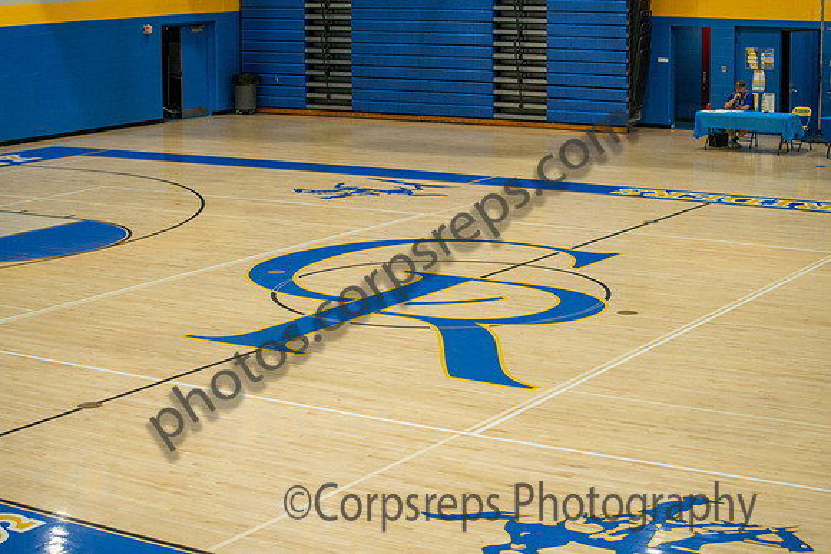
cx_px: 416
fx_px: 1616
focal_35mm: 70
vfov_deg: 19.5
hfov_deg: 28.8
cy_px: 277
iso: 1000
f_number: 4
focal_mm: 70
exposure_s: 1/500
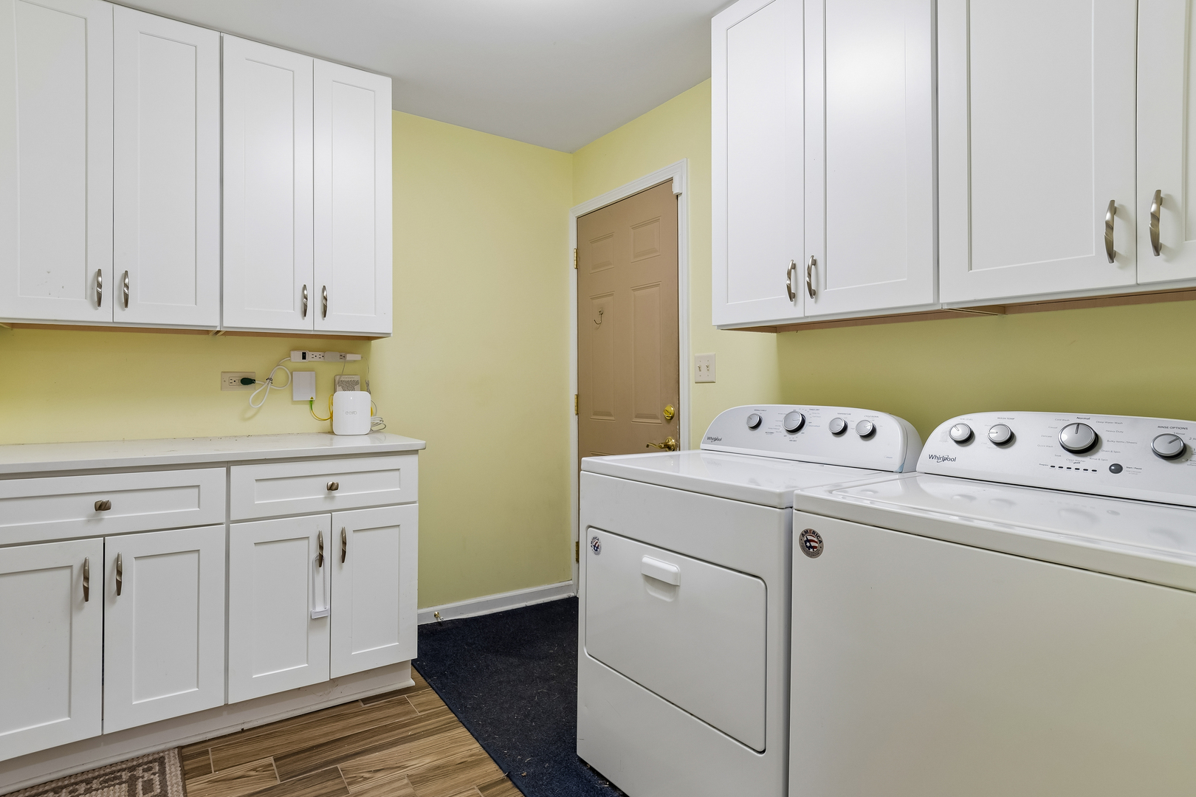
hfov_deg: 90.0
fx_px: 598
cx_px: 598
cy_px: 398
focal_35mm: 18
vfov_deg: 67.4
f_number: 8
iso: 250
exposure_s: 1/8
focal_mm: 12
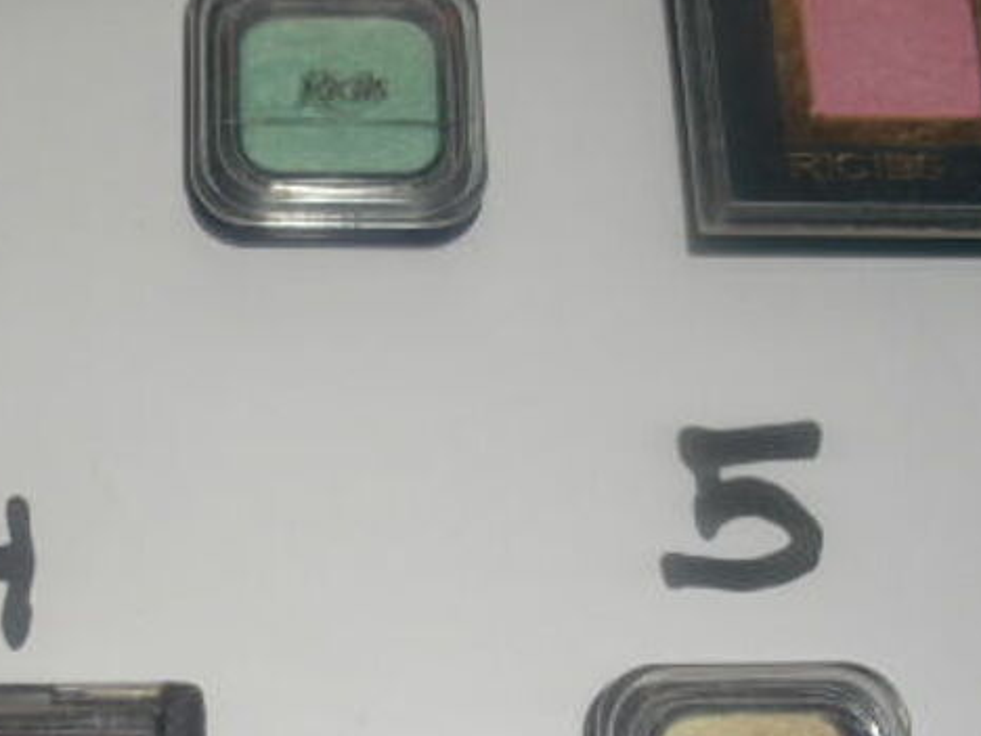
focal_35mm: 77
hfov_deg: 24.8
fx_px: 2182
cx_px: 145
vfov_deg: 19.1
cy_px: 468
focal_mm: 6.3
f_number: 3.1
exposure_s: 1/100
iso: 64
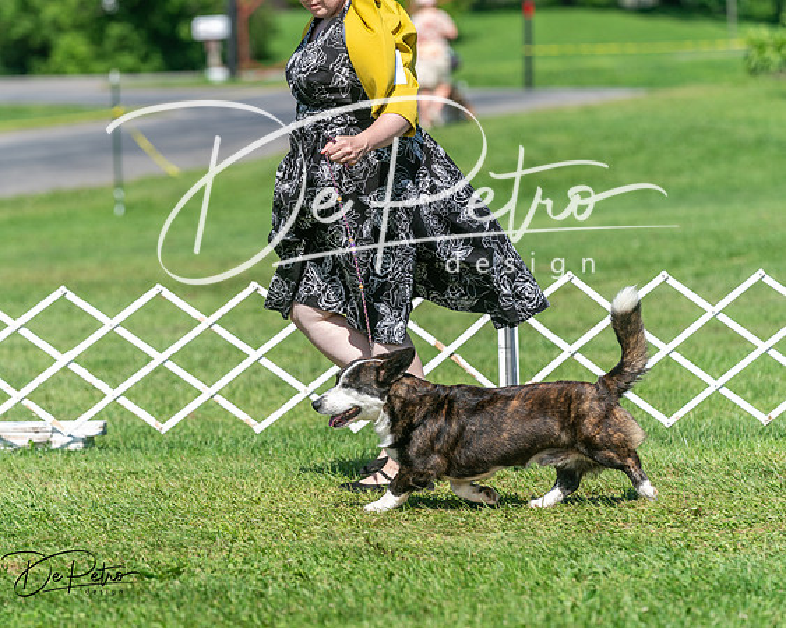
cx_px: 333
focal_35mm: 218
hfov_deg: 8.9
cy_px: 277
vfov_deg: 7.1
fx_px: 5062
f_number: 4
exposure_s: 1/1000
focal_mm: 170
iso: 80
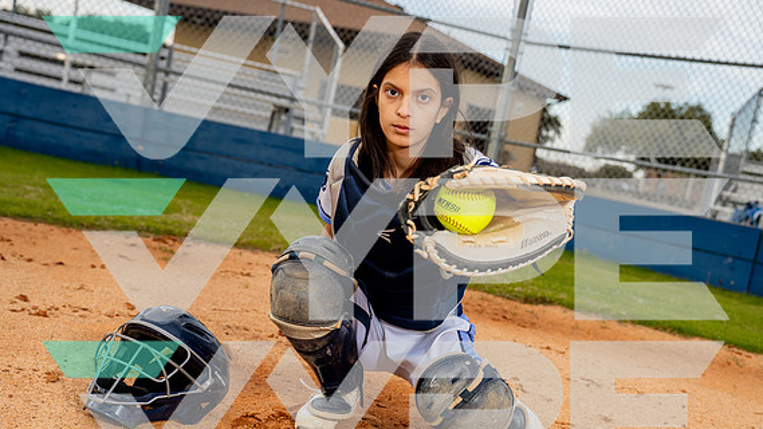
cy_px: 250
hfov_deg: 43.7
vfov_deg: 25.4
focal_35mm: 47
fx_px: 951
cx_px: 388
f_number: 4
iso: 80
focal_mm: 44
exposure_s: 1/250
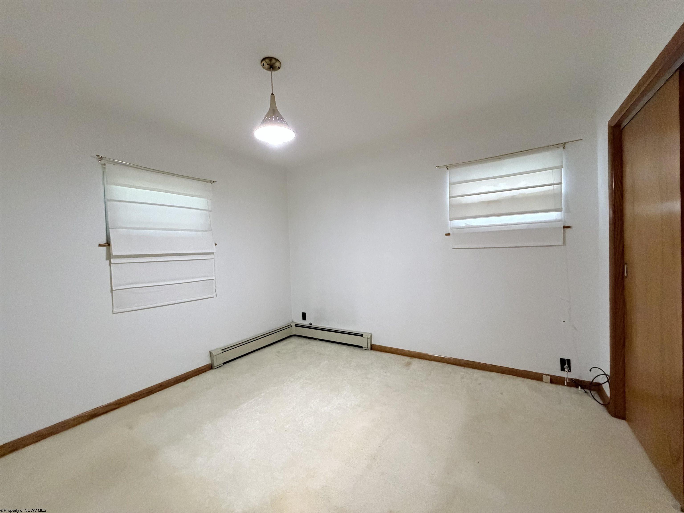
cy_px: 256
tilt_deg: -1.6
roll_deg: +2.9
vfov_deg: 85.7
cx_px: 342
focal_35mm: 14
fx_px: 277
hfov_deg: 102.1
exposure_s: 1/60
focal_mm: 2.22
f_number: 2.2
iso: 800
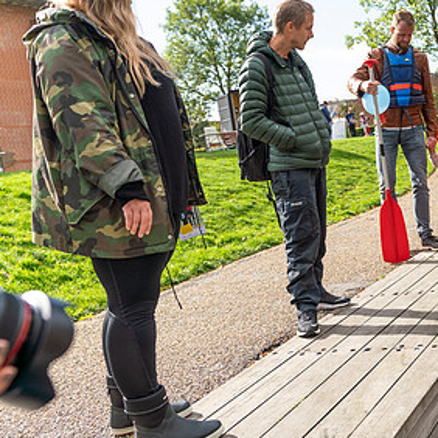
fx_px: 701
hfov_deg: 32.9
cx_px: 393
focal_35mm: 49
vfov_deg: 34.6
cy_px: 181
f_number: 3.5
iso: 100
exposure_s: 1/800
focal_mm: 28
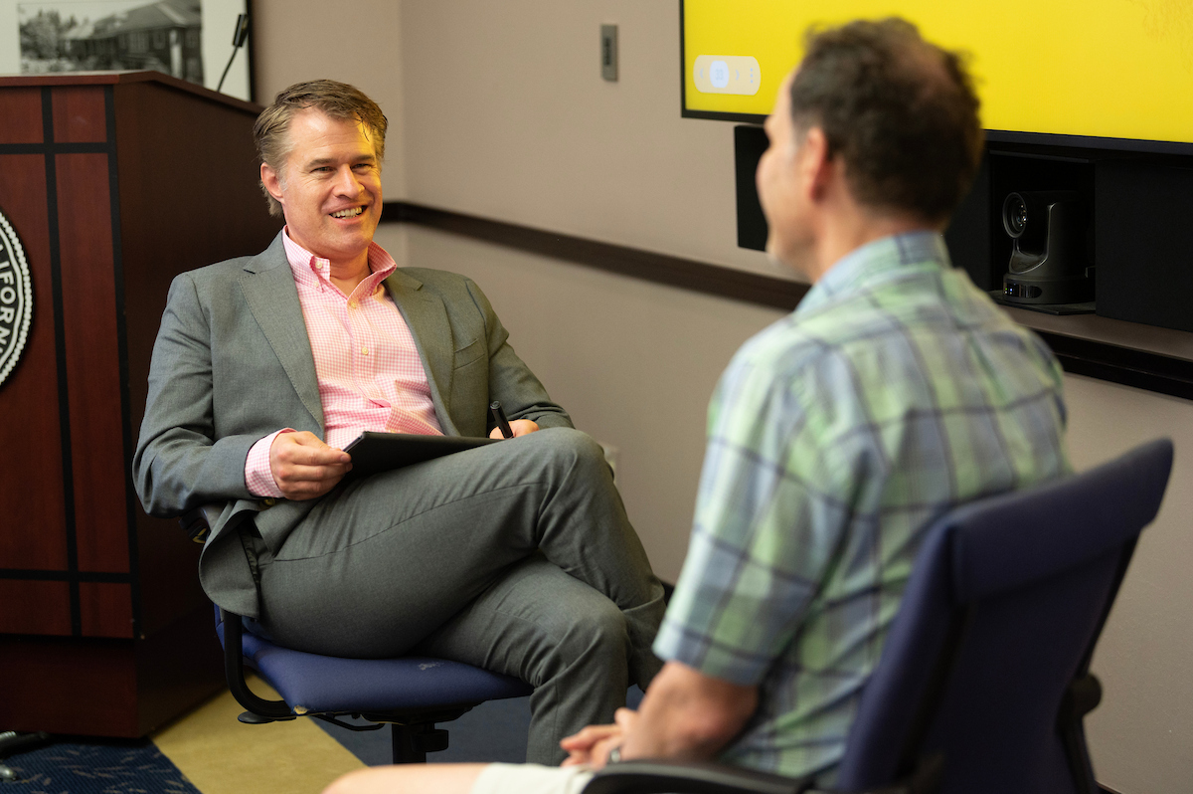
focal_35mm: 82
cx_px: 596
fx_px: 2715
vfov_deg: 16.6
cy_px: 397
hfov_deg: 24.8
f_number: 2.8
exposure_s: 1/250
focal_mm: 82
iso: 1600
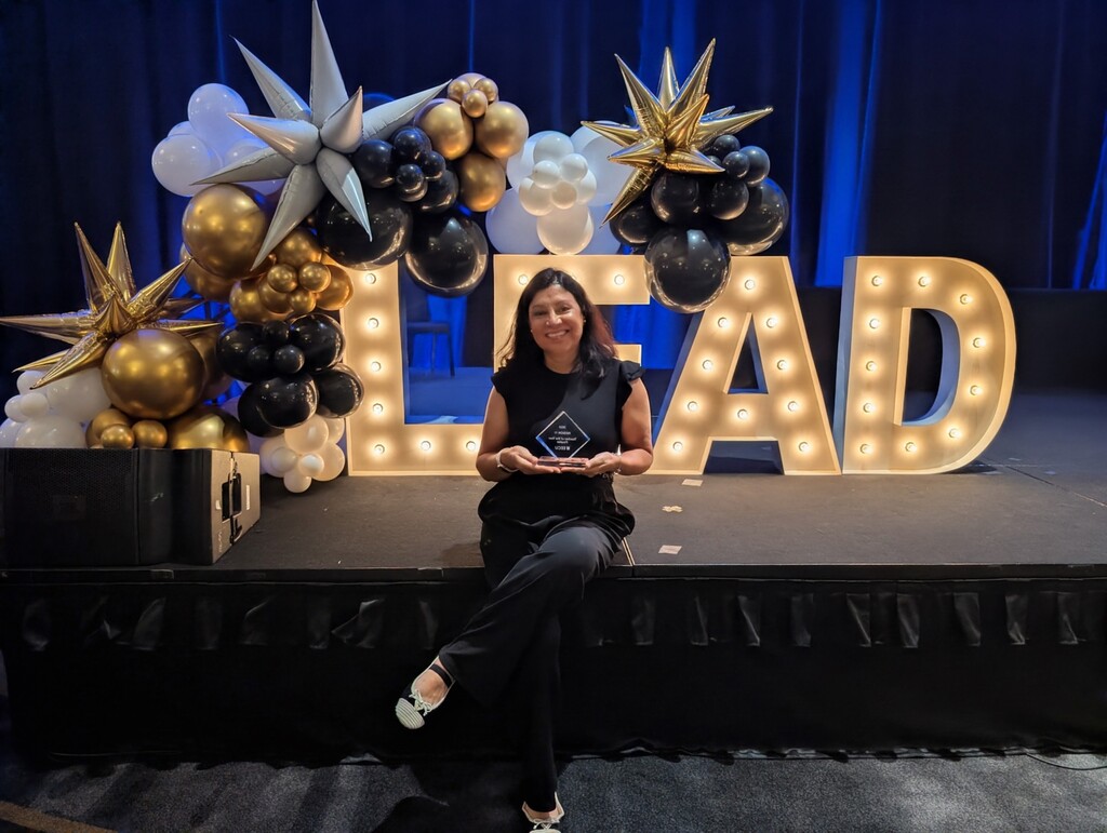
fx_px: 769
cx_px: 554
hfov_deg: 71.5
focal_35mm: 24
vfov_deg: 56.9
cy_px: 416
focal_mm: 6.9
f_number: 1.68
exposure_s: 1/24
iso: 68
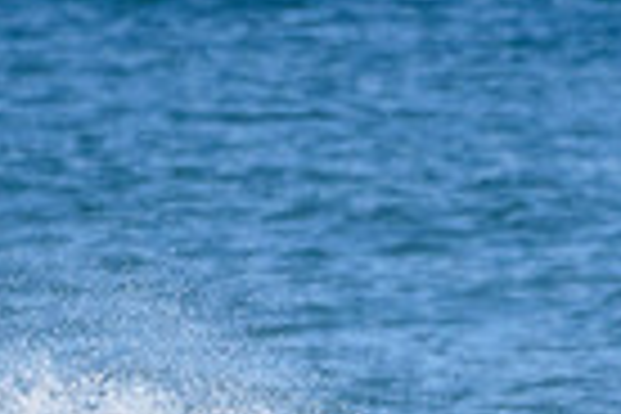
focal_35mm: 3156
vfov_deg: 0.4
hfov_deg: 0.7
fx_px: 54437
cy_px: 731
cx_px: 400
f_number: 5.6
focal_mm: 500
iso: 800
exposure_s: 1/4000
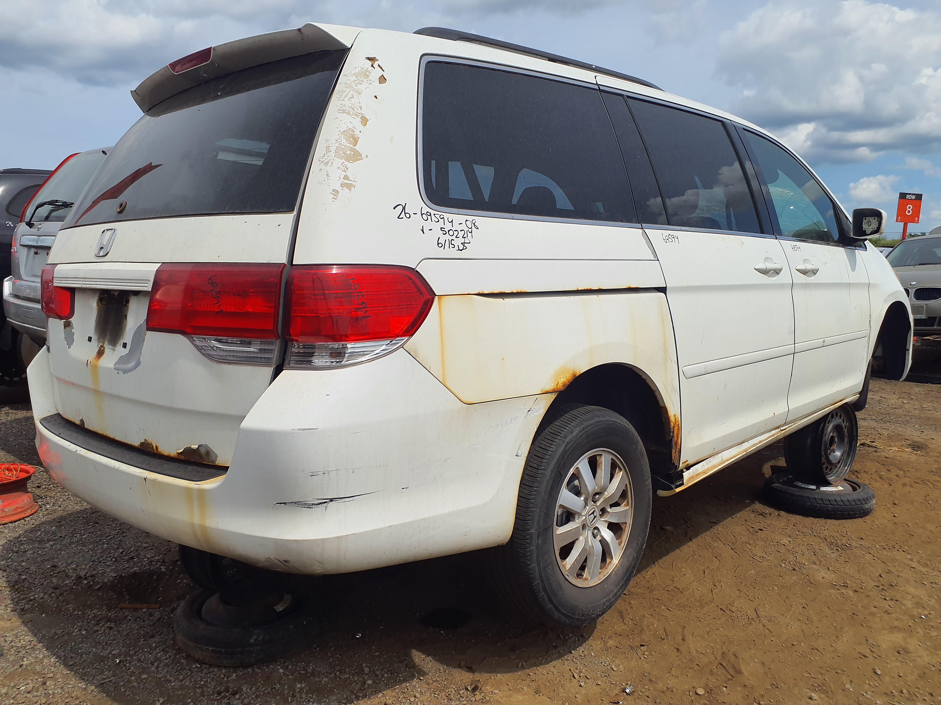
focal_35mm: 27
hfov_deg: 65.3
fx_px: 734
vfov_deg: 51.4
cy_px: 352
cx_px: 470
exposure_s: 1/3952
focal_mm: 3.58
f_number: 1.9
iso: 40
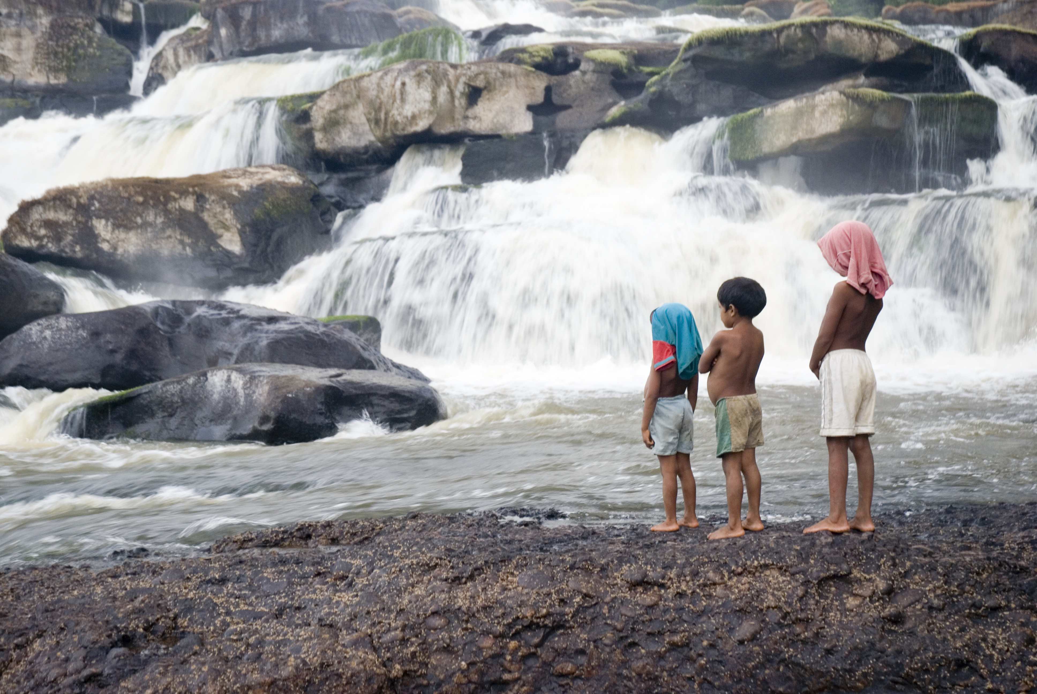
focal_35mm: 66
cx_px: 518
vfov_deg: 20.7
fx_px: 1903
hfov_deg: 30.5
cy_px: 347
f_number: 4.5
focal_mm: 44
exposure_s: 1/30
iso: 100
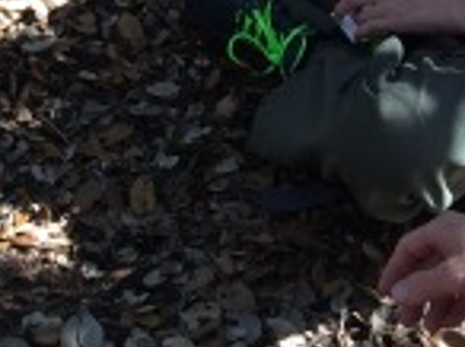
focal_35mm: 159
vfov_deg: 8.2
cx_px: -54
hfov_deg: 12.2
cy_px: -598
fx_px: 2132
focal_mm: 4.15
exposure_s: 1/152
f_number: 2.2
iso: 32
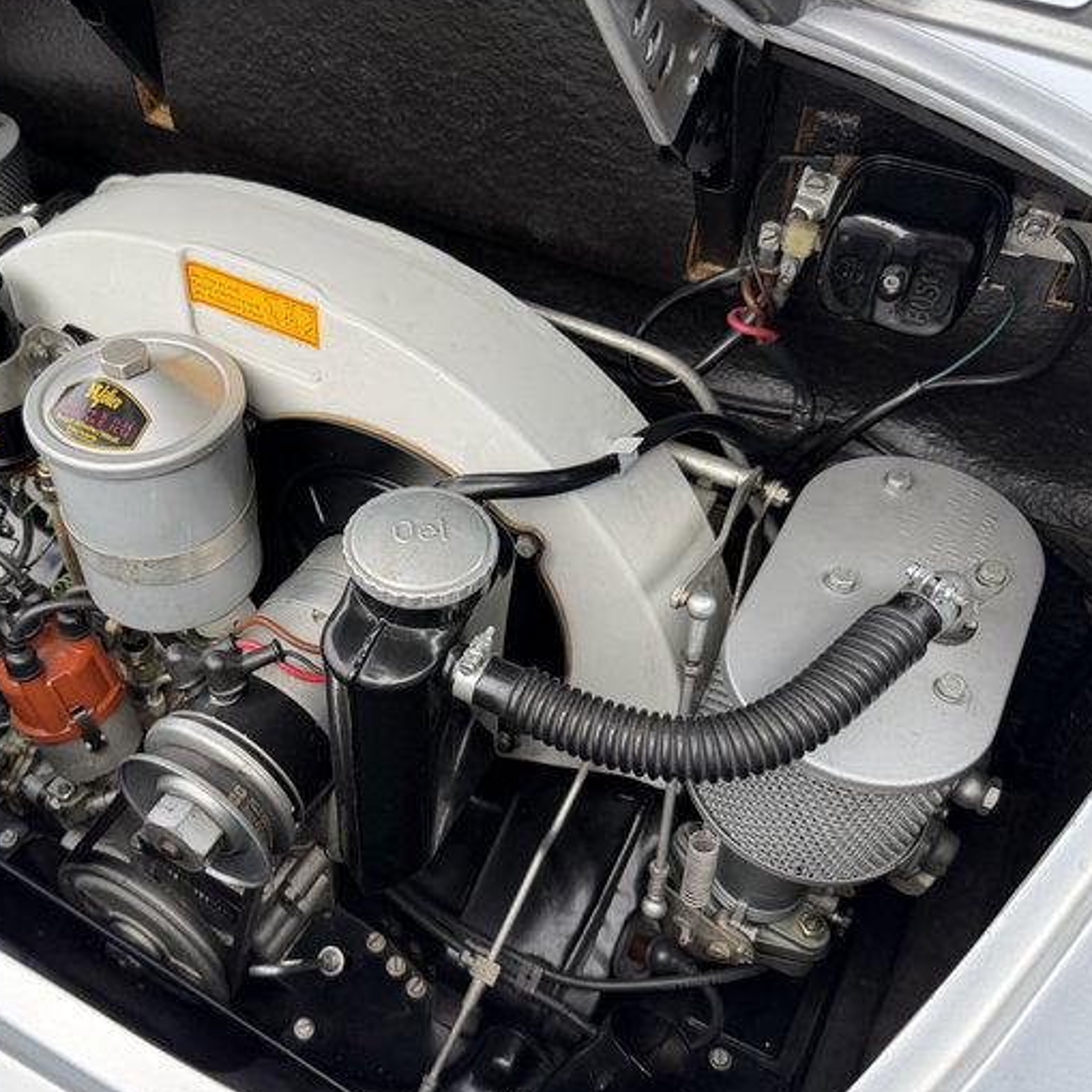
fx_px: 1142
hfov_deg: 50.0
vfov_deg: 51.0
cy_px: 590
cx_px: 348
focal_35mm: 32
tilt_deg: -47.7
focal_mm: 6.76
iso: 100
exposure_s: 1/607
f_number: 1.78
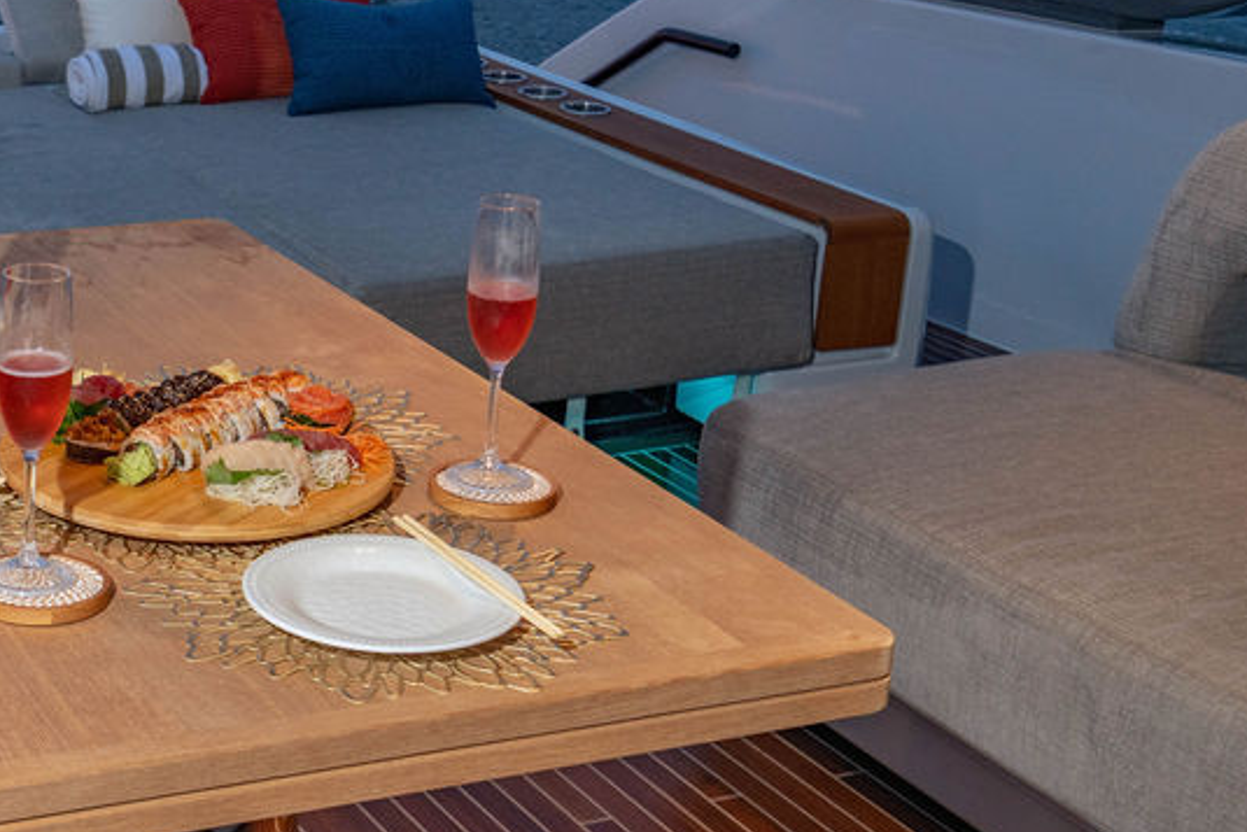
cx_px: 70
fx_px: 2321
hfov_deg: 28.6
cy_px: 332
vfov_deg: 20.3
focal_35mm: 67
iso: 500
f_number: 5.6
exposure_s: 1/125
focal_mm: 35
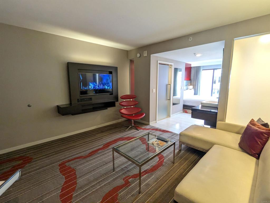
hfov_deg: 94.4
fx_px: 125
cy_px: 102
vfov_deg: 78.2
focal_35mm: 16
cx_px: 135
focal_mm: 2.35
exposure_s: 1/60
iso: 355
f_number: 2.2
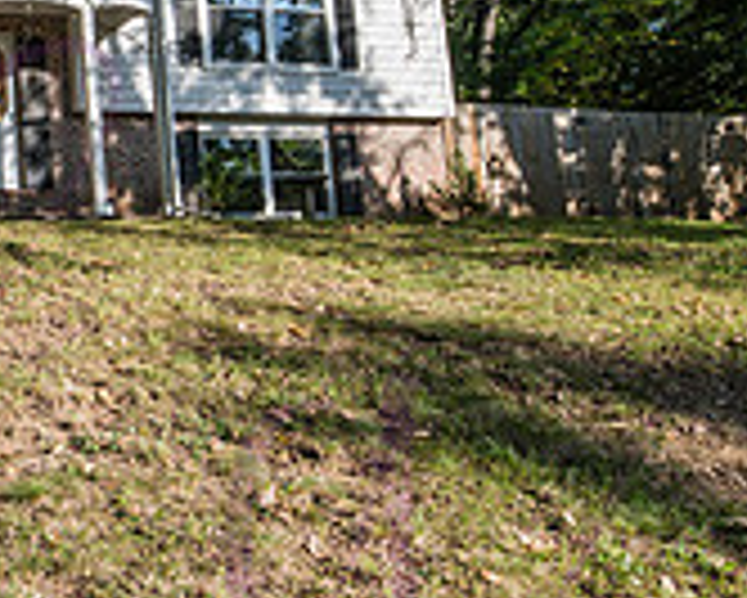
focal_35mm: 46
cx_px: -248
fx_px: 1018
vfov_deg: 32.0
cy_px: 133
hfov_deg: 30.7
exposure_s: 1/400
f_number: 11
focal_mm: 14
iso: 800
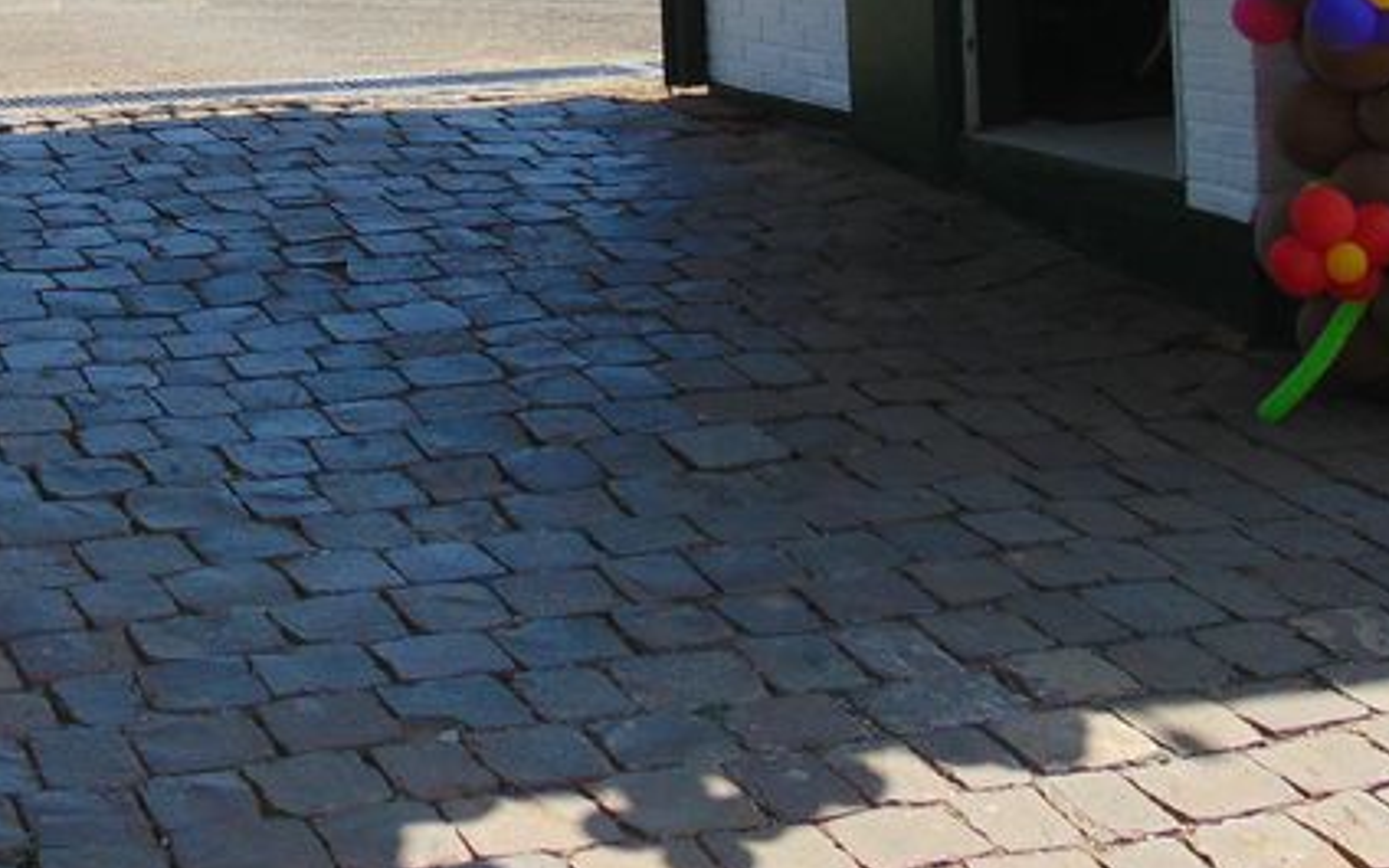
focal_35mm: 64
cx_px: 252
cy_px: -219
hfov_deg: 31.1
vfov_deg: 19.0
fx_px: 2423
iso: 80
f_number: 7.7
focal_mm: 4.5
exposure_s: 1/250
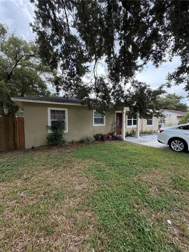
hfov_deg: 85.7
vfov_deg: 102.1
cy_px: 126
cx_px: 94
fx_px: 102
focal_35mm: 14
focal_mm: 2.22
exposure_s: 1/280
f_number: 2.2
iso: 50
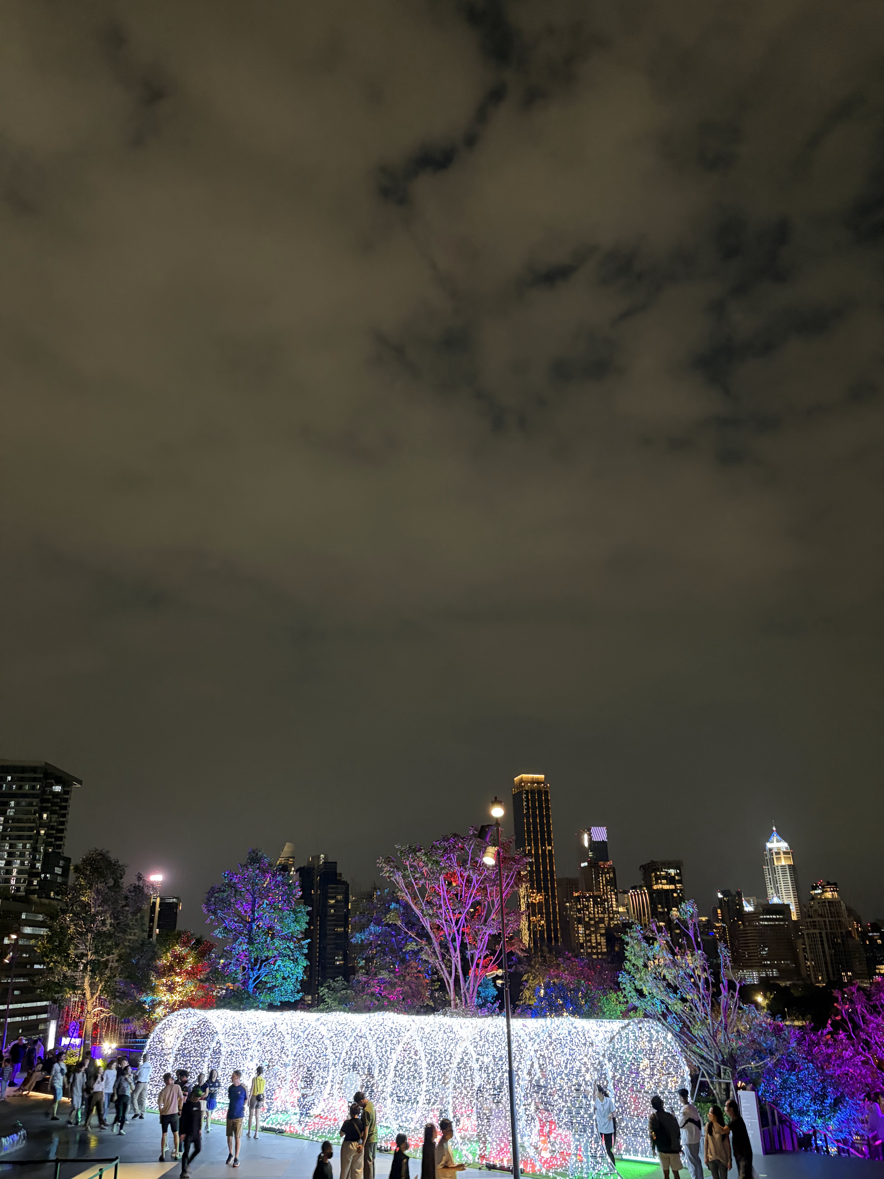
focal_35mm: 26
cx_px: 442
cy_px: 590
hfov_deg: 53.1
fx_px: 885
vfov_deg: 67.3
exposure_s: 1/25
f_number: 1.6
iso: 640
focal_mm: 5.96
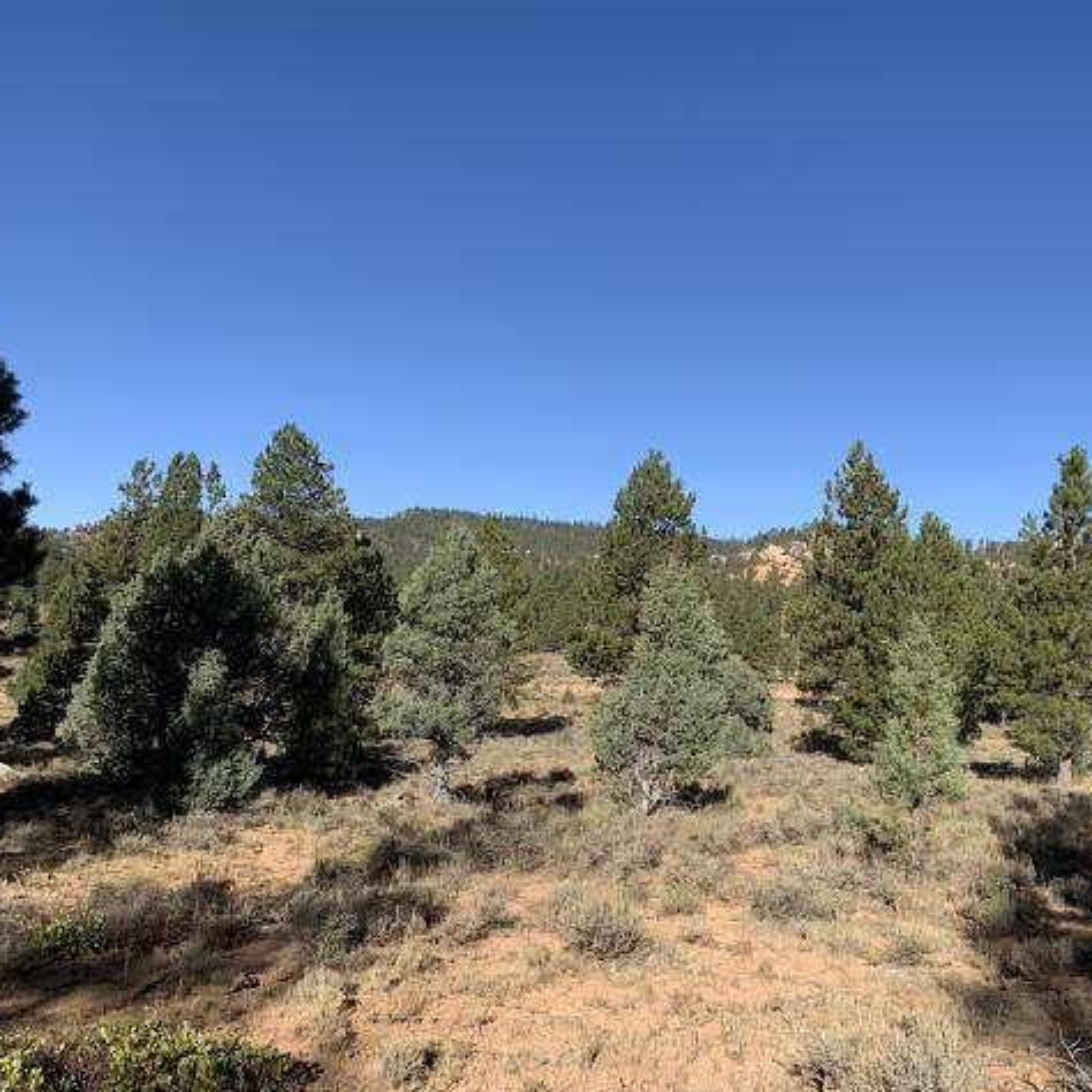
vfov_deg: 52.5
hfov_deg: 52.0
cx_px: 682
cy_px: 544
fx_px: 1106
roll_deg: -2.3
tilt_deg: +4.0
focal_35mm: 31
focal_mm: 4.25
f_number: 1.8
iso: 25
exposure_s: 1/2033
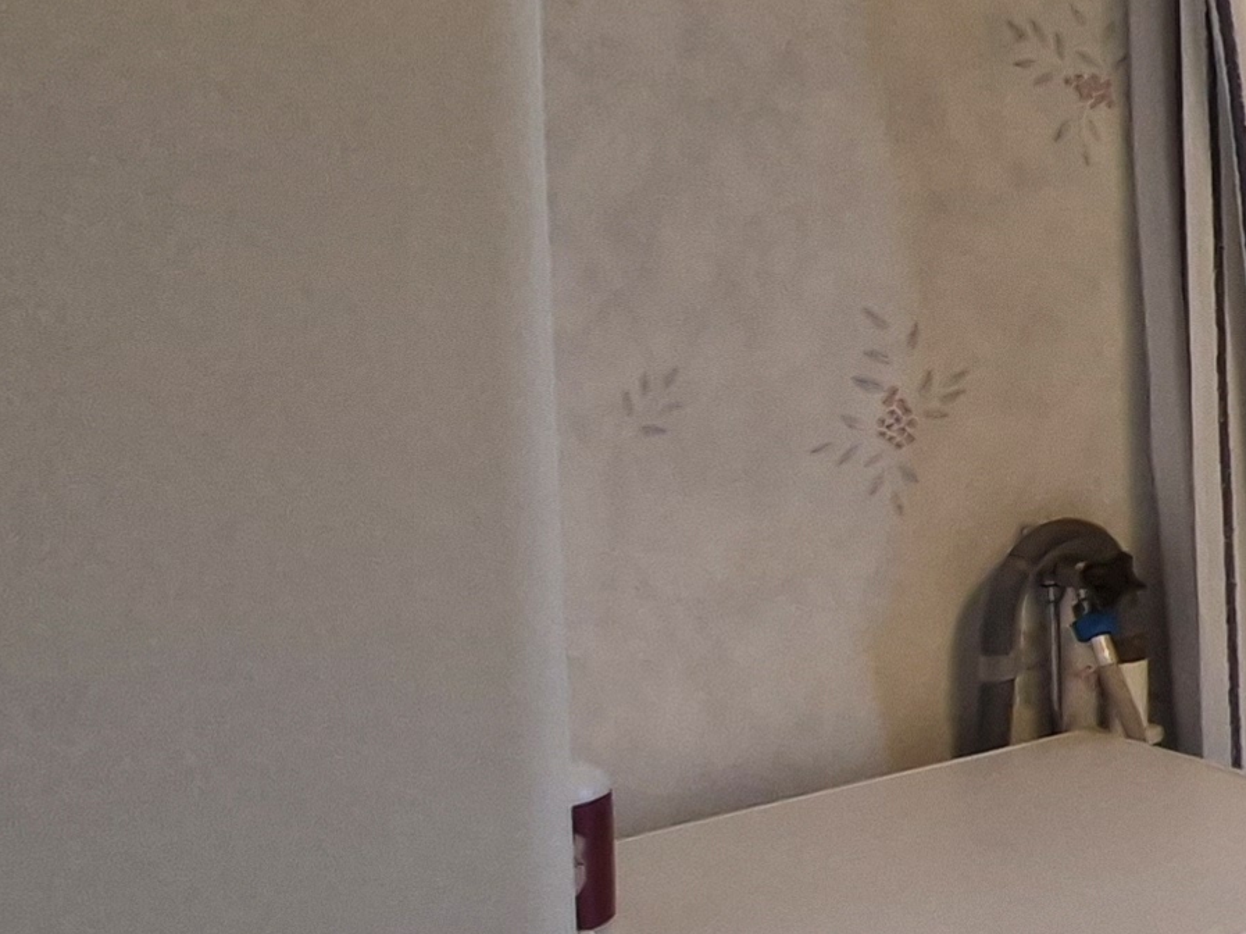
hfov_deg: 20.1
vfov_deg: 25.1
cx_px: 2395
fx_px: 2087
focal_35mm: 58
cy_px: 342
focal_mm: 1.74
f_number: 2.2
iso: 160
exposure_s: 1/50
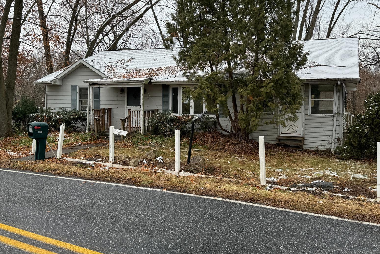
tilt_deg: -1.9
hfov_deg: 57.1
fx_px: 348
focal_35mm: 33
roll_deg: +0.2
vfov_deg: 39.9
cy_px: 113
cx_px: 208
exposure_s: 1/633
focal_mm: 6.86
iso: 80
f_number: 1.78
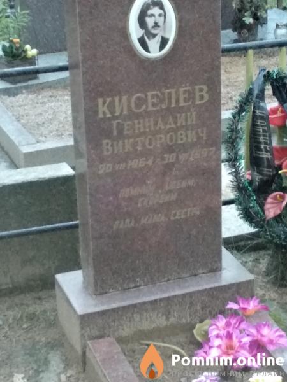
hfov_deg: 53.1
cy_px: 191
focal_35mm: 26
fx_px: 287
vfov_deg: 67.3
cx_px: 144
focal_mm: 3.81
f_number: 2.2
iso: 2000
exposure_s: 1/12
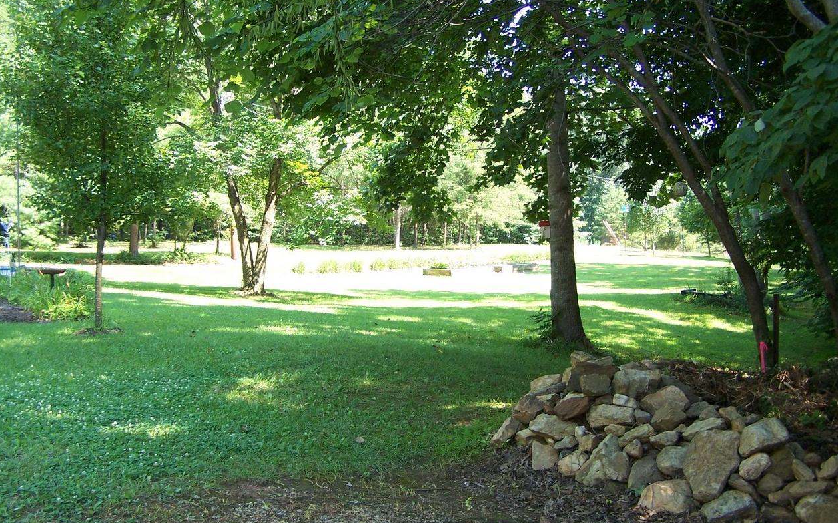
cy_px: 262
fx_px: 936
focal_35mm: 41
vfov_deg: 31.2
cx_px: 423
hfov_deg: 48.2
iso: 80
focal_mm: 6.3
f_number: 2.8
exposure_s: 1/90
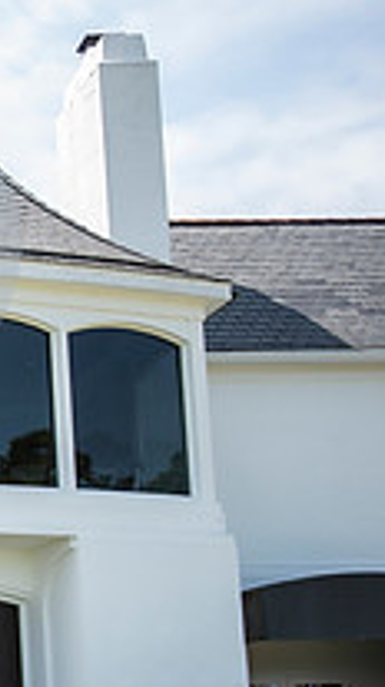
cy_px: 526
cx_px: -510
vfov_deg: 22.2
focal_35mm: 95
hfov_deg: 10.9
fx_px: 1729
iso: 100
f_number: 2.8
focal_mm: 32
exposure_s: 1/800
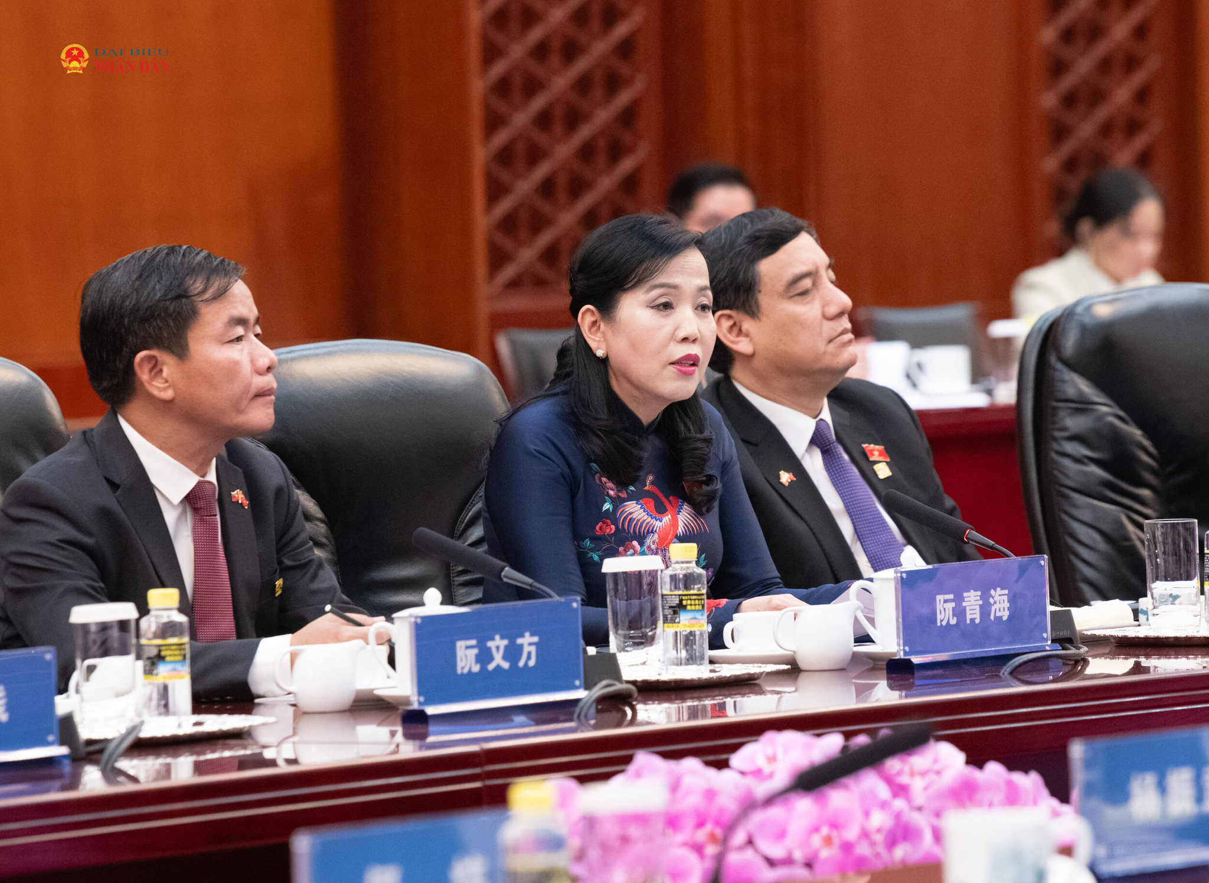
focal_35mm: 304
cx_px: 566
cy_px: 491
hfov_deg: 6.6
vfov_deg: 4.8
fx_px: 10513
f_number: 5
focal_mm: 200
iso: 3200
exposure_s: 1/200
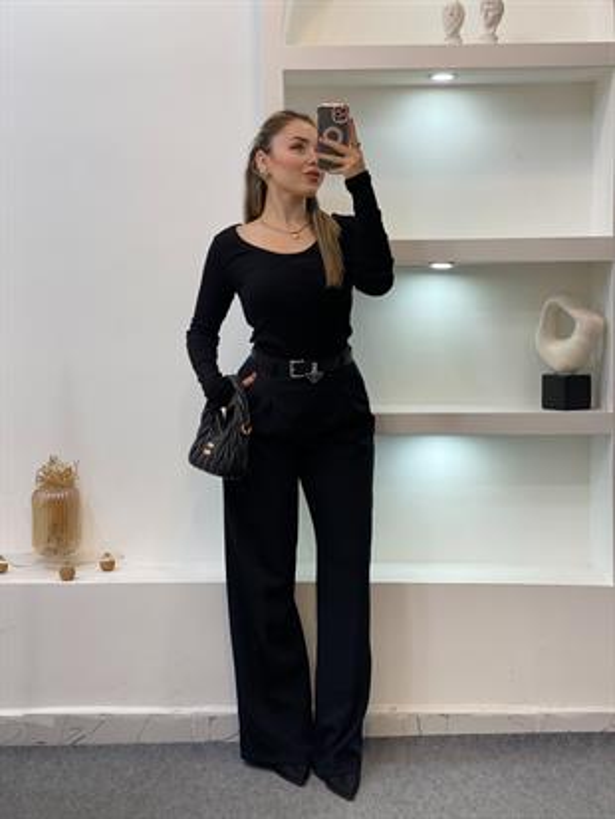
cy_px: 410
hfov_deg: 28.0
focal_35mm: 52
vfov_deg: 36.8
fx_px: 1231
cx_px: 308
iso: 80
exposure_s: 1/100
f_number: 2
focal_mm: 6
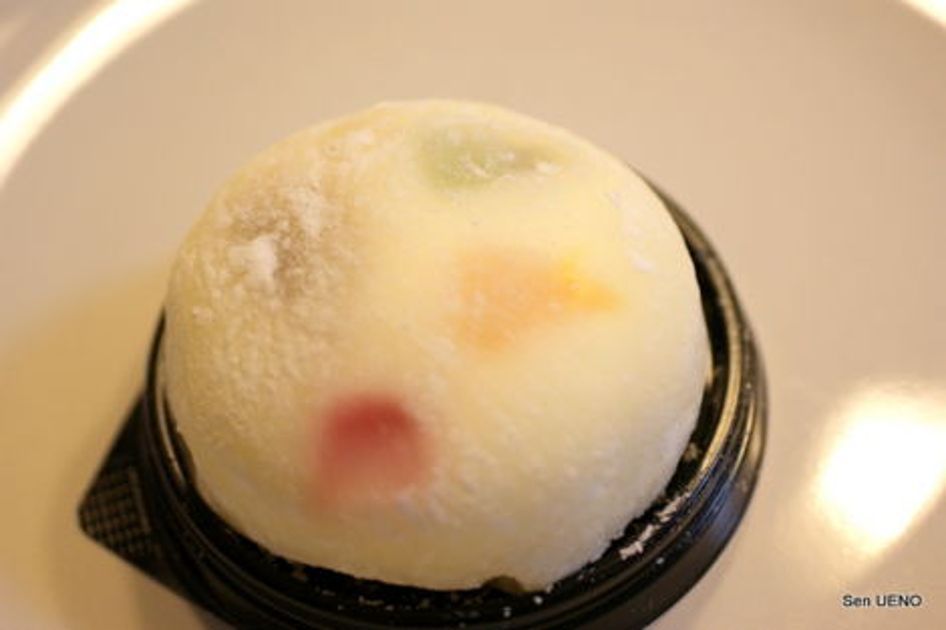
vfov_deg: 18.2
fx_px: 1970
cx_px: 473
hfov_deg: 27.0
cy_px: 315
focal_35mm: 75
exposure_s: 1/80
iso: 200
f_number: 2.8
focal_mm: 50
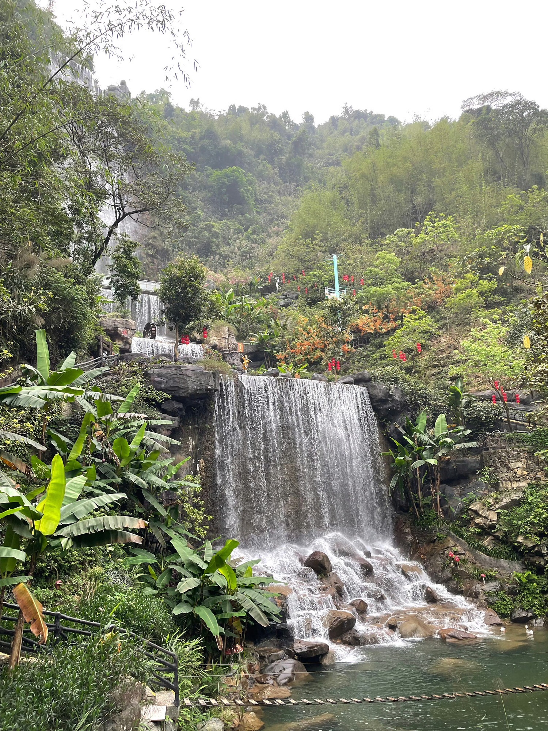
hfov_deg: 53.1
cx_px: 274
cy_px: 366
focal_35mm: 26
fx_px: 549
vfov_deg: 67.3
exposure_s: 1/121
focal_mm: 4.2
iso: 64
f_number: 1.6
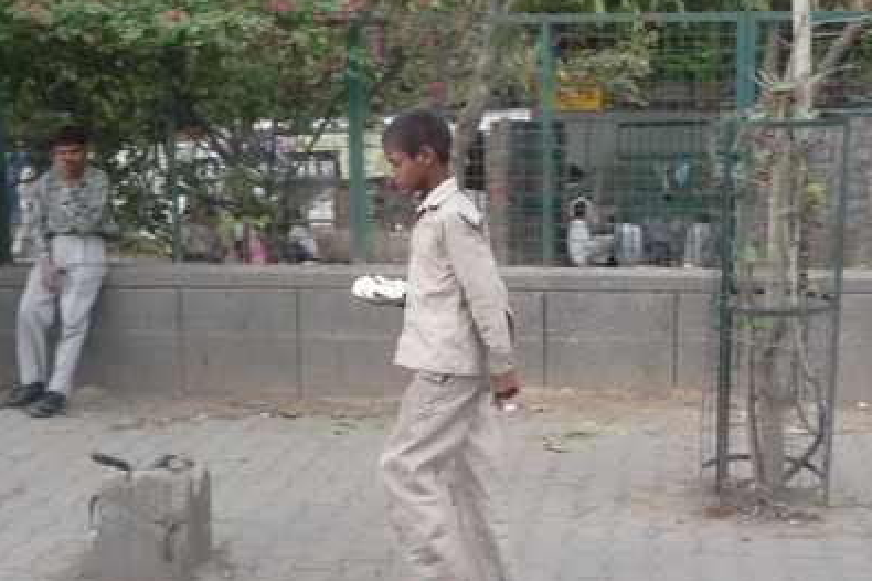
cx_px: 437
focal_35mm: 60
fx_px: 1453
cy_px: 307
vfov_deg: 22.6
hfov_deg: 33.4
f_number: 3.6
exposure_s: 1/80
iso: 200
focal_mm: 5.6
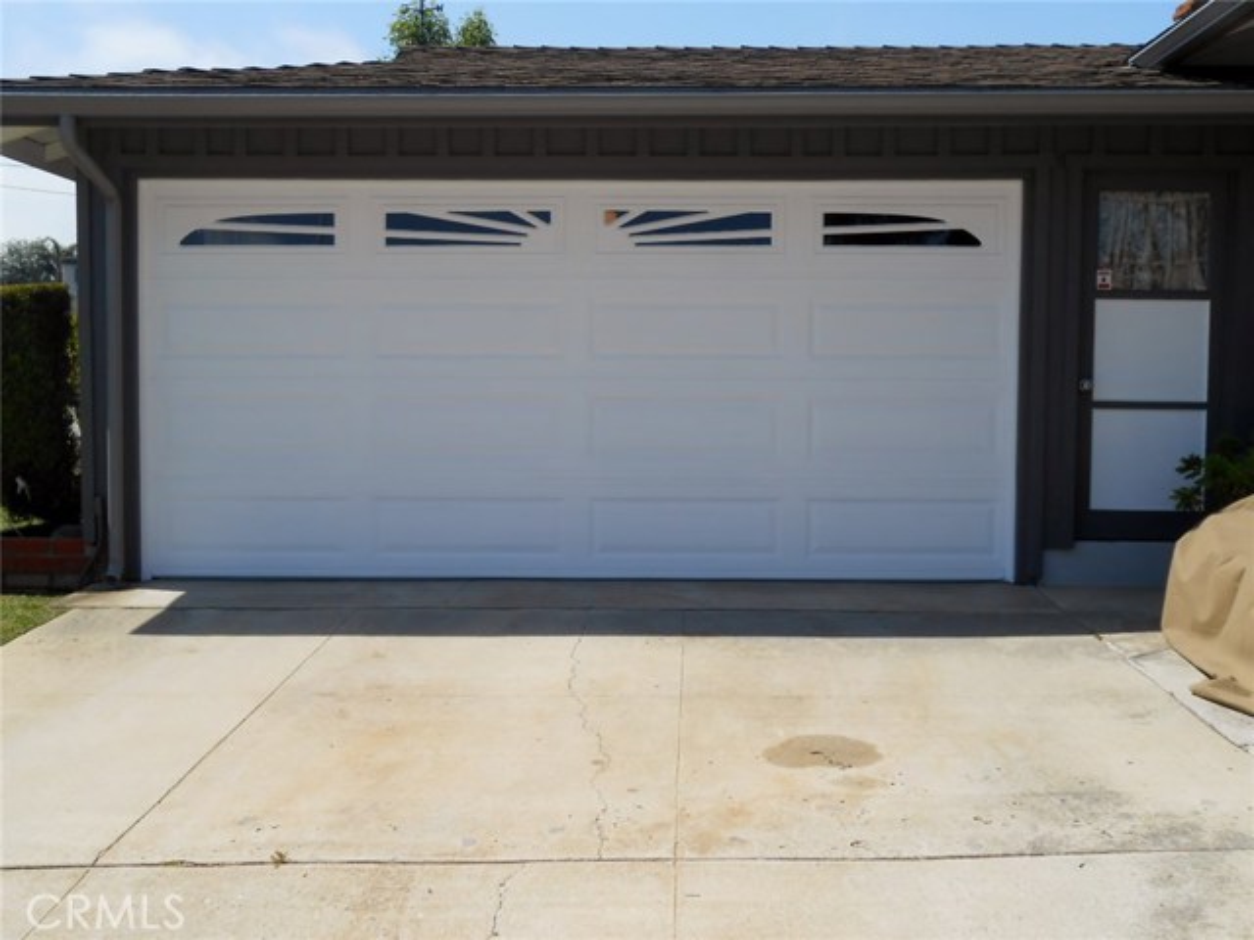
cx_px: 627
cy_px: 470
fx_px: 1377
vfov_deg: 37.7
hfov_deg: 49.0
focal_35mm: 38
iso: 80
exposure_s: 1/1000
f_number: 4.2
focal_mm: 6.8
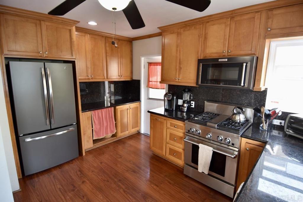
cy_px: 101
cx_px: 152
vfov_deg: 67.4
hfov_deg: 90.0
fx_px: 152
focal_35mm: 18
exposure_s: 1/60
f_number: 4
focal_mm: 12
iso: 400
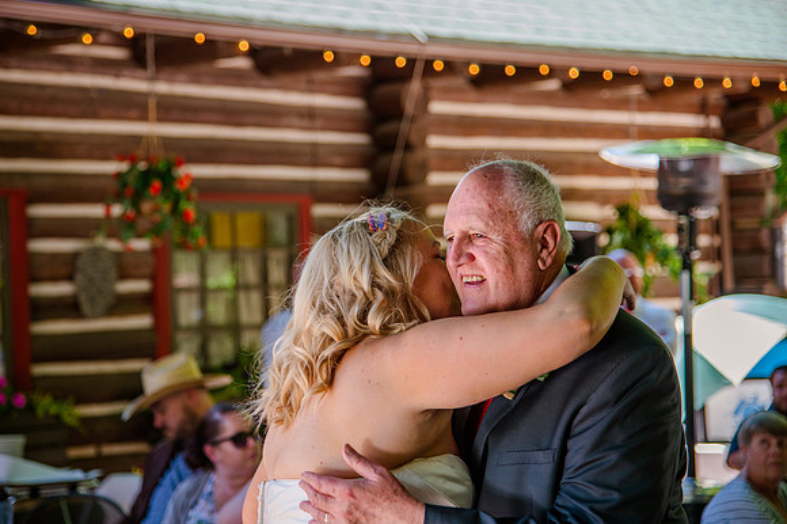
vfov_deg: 14.8
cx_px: 359
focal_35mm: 92
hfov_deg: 22.1
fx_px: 2018
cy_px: 239
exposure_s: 1/200
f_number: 4
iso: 320
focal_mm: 85
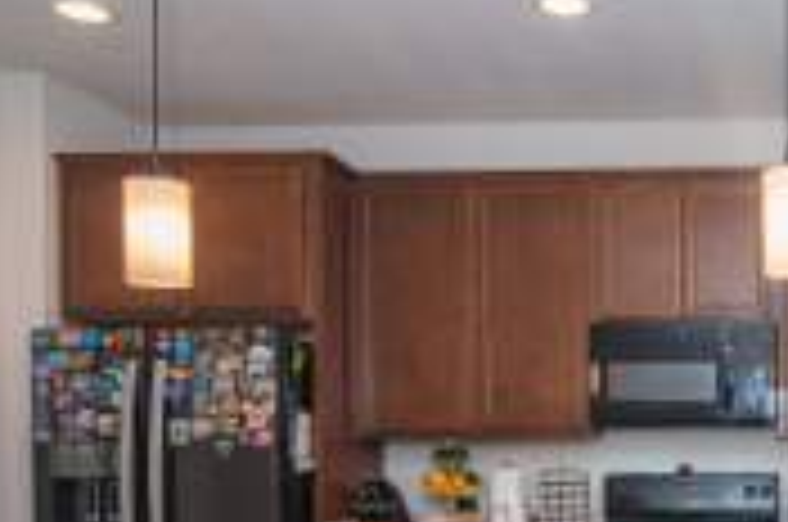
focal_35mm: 44
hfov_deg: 39.8
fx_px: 961
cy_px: 448
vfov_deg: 29.4
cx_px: 770
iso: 250
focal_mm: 16
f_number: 8
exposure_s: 1/40
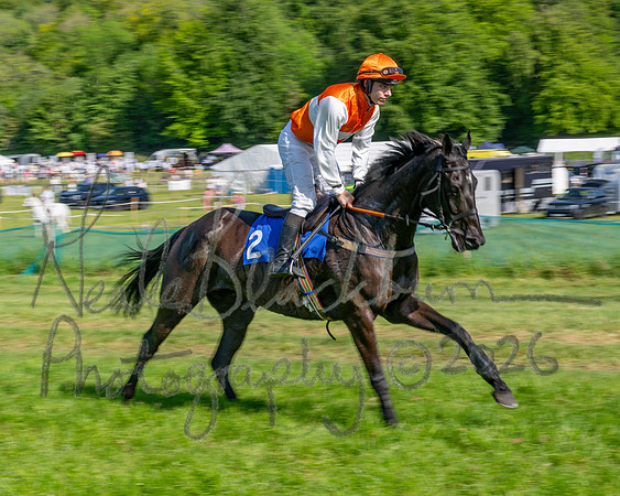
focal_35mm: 79
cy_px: 248
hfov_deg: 24.1
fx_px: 1447
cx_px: 248
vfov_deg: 19.4
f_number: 16
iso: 100
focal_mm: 70
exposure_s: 1/160
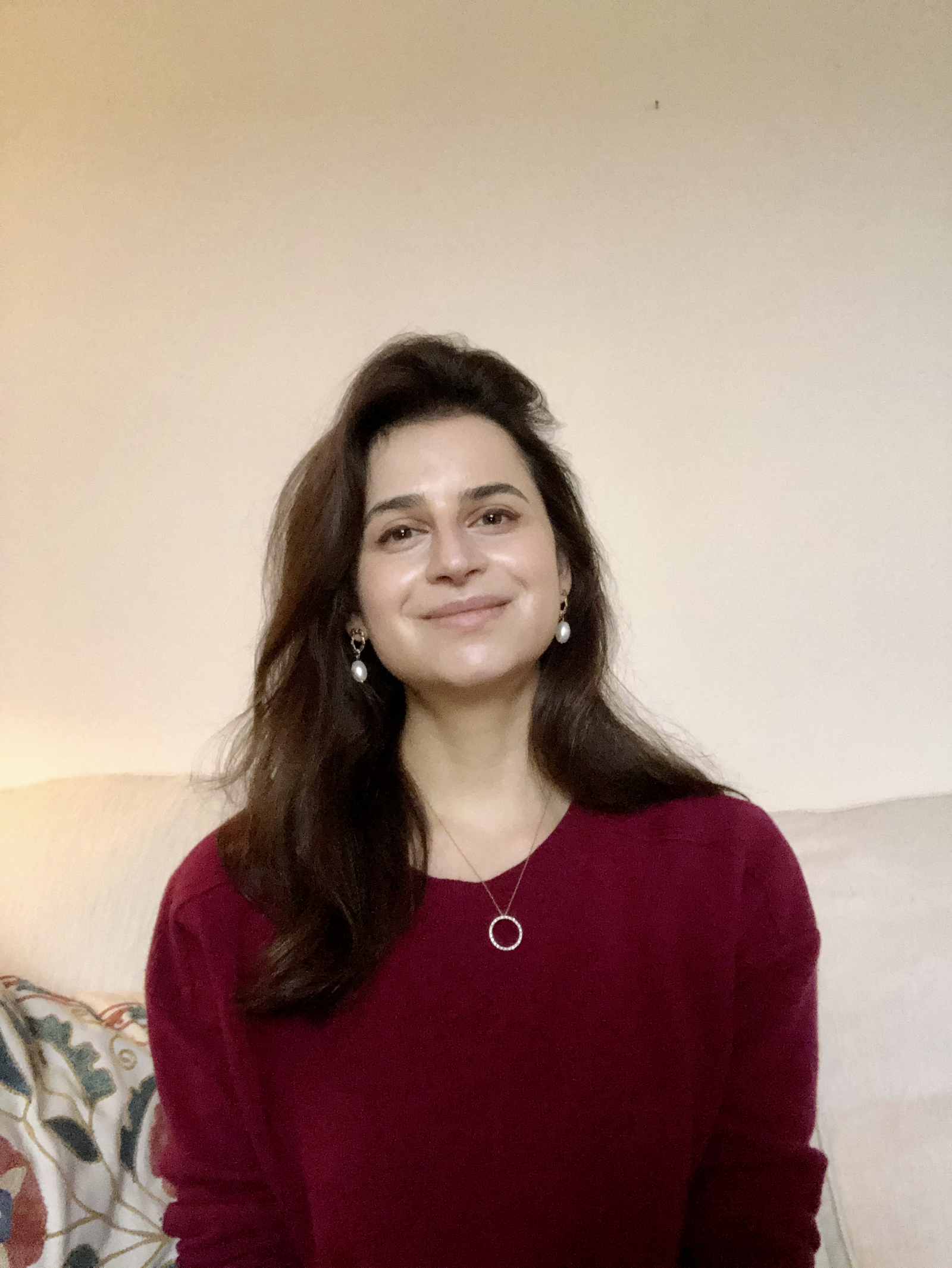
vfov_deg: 56.8
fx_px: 1172
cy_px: 634
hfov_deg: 44.2
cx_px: 476
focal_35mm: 32
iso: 250
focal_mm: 2.87
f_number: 2.2
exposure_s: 1/60
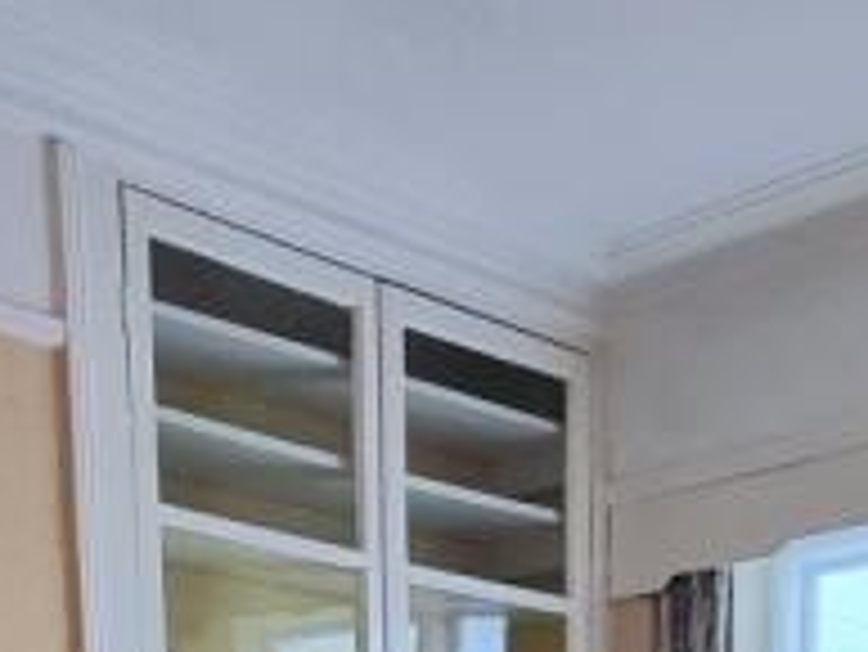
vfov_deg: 15.9
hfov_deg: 27.2
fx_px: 1731
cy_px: 1367
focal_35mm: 69
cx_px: 769
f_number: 2.2
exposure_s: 1/60.2
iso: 160
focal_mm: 2.2
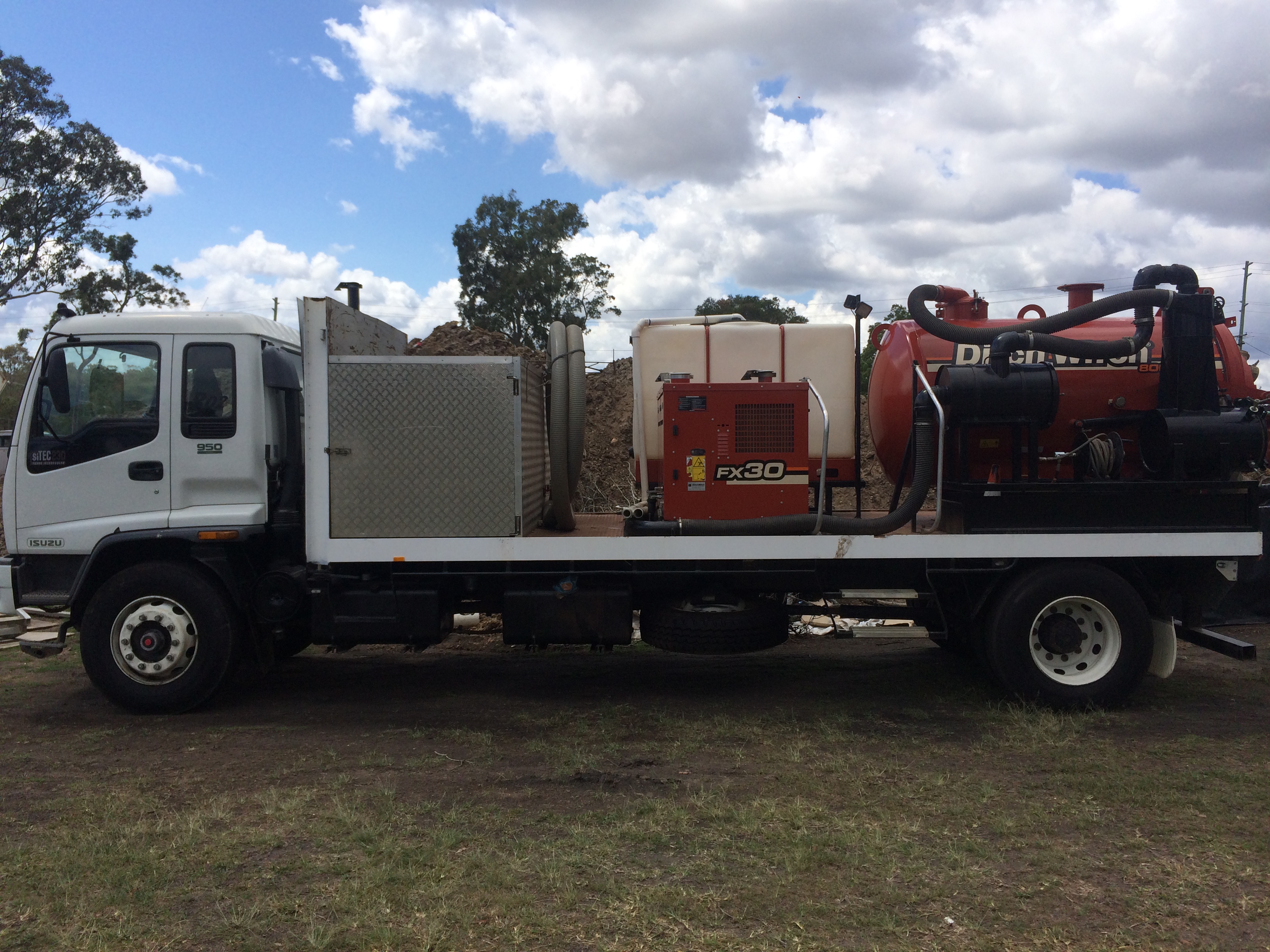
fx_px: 1101
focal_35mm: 30
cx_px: 635
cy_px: 476
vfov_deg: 46.8
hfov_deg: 60.0
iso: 40
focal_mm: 4.12
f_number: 2.2
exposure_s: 1/3165
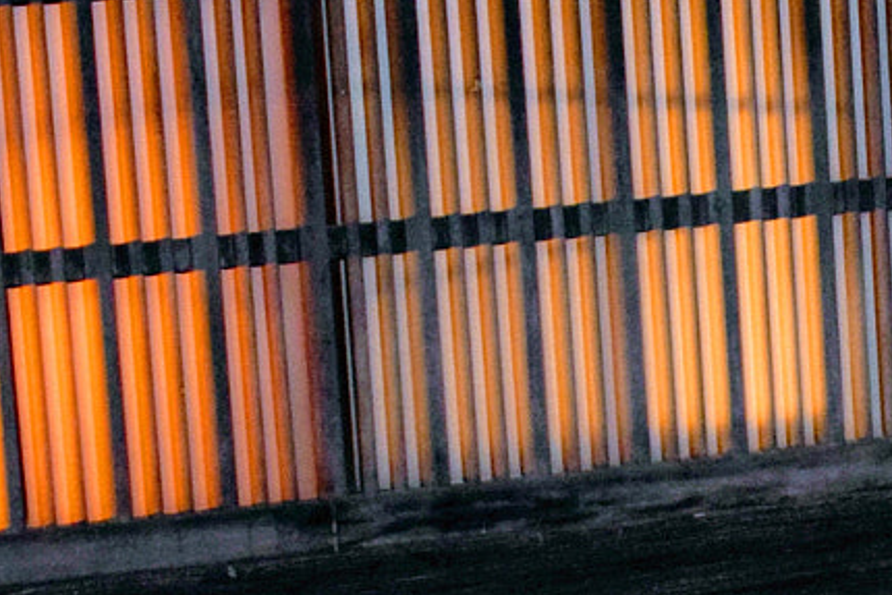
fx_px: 4284
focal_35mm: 173
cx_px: 1357
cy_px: 342
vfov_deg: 7.9
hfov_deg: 11.4
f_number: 4.2
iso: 3200
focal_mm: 31
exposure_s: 1/60
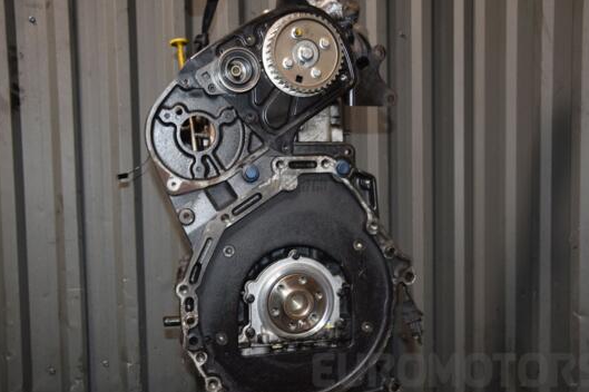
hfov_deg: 45.9
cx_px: 292
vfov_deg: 31.4
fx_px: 696
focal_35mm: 43
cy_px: 222
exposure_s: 1/60
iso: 800
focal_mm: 25
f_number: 5
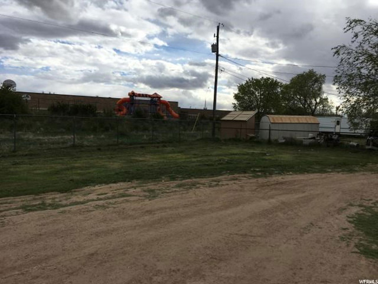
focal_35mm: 29
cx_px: 189
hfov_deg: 61.7
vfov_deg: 48.2
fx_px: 317
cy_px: 142
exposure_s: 1/1923
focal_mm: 4.15
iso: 25
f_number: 2.2
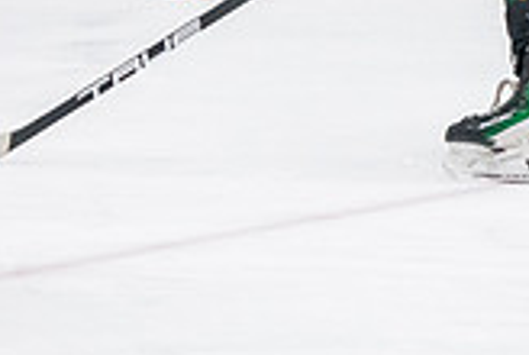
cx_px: 437
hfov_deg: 3.3
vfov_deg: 2.2
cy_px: -189
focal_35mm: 619
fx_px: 9112
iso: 3200
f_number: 3.2
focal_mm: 116
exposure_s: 1/640
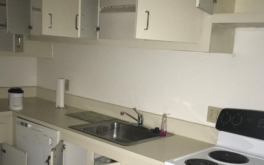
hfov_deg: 44.4
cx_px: 133
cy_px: 121
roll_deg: -3.9
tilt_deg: -11.0
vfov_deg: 28.2
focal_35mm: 45
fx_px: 324
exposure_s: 1/16
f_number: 2.2
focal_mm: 4.15
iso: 250
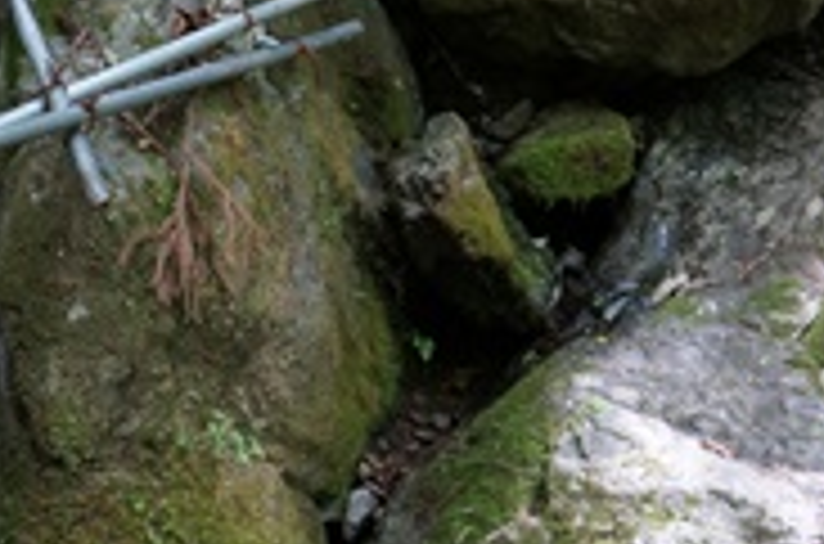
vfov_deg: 18.9
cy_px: 133
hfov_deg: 27.9
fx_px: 1621
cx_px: 162
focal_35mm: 71
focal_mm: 18
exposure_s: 1/60
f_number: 4
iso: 500
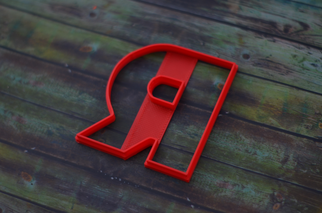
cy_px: 106
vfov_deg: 18.1
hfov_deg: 27.0
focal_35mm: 75
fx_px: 669
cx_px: 161
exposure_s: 1/125
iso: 200
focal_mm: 50
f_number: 1.8
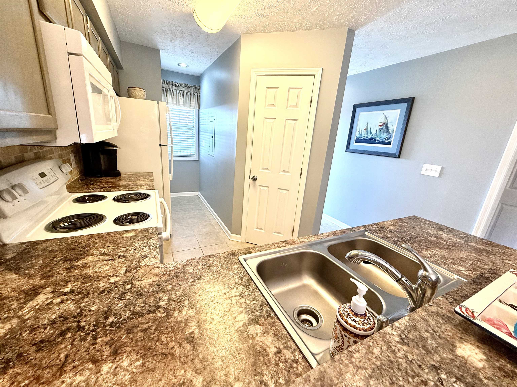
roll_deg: -4.3
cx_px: 258
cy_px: 194
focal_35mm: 14
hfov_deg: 102.1
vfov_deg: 85.7
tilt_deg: -16.1
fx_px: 209
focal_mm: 2.22
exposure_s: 1/120
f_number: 2.2
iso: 160
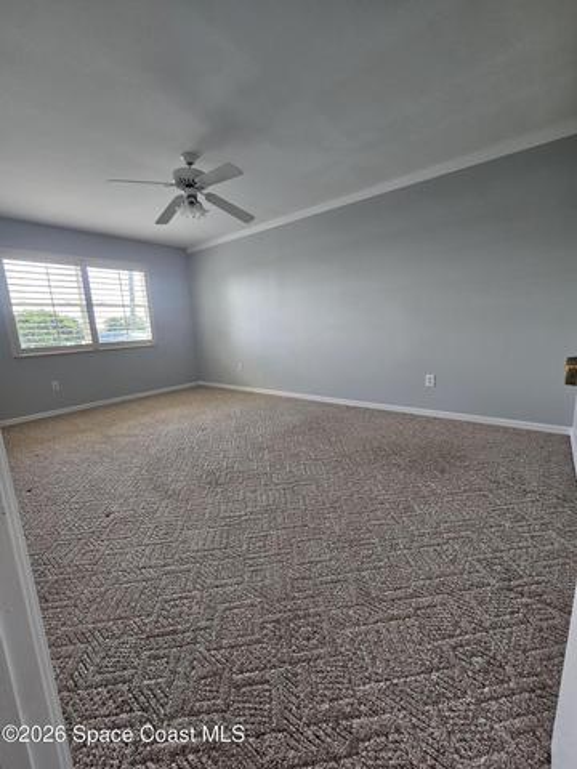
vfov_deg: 106.2
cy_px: 384
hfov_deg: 89.9
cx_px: 288
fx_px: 289
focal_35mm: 13
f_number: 2.2
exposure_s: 1/60
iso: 100
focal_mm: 2.2
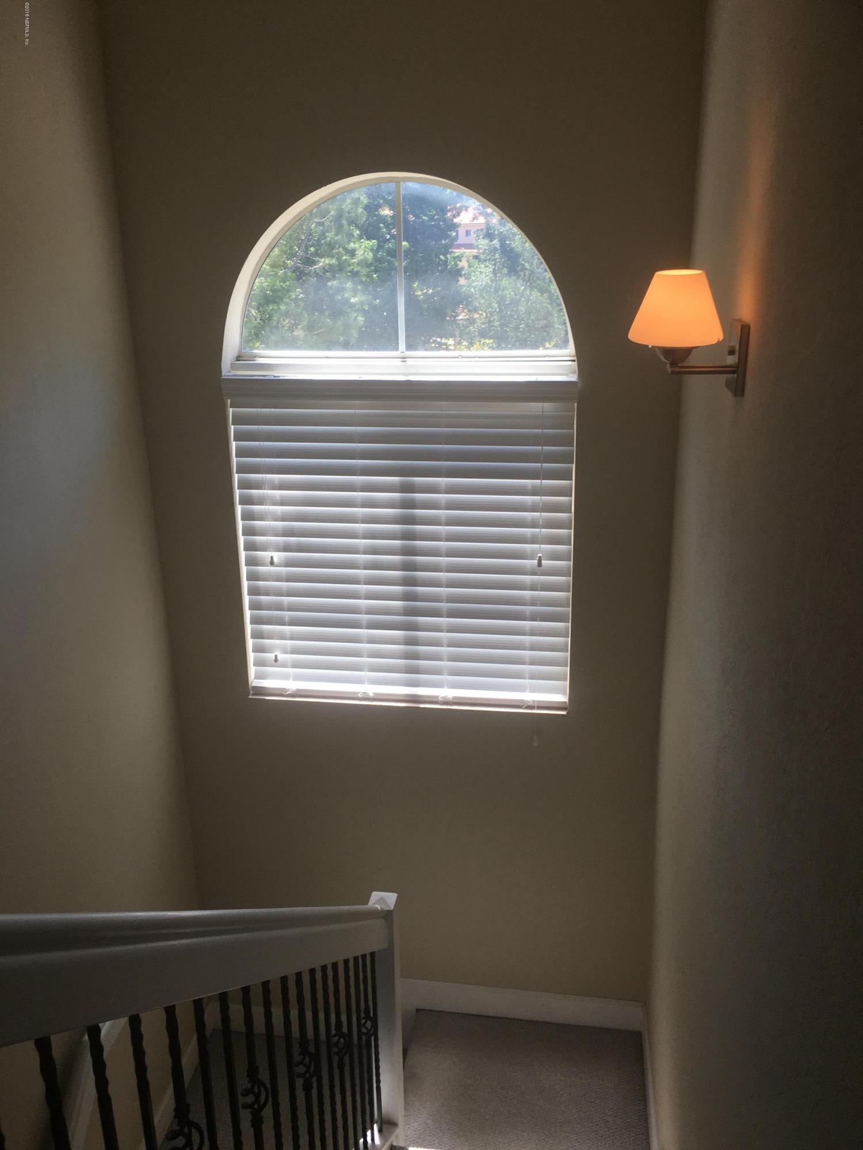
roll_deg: +0.3
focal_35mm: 29
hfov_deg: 48.2
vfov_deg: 61.7
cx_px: 432
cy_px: 575
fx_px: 964
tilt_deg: -17.1
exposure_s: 1/163
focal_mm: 4.15
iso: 25
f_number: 2.2
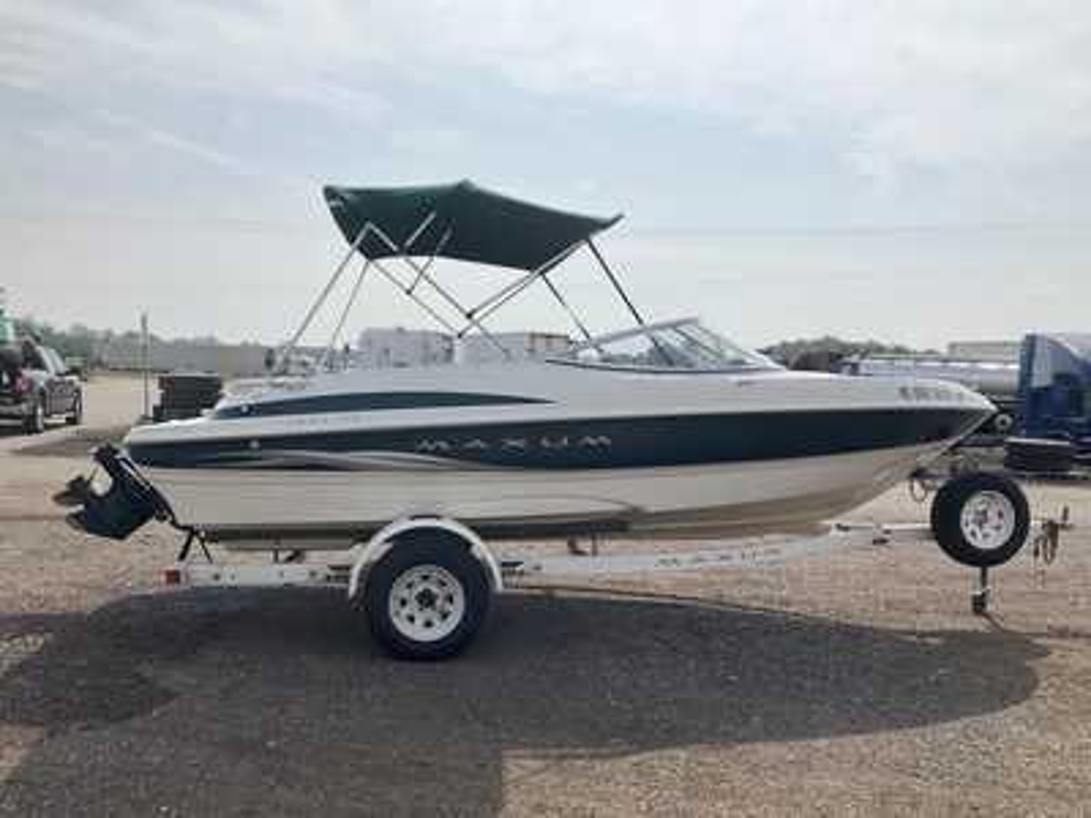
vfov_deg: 48.2
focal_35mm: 29
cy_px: 409
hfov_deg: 61.7
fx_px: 914
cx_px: 546
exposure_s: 1/4785
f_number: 1.8
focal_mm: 3
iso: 25
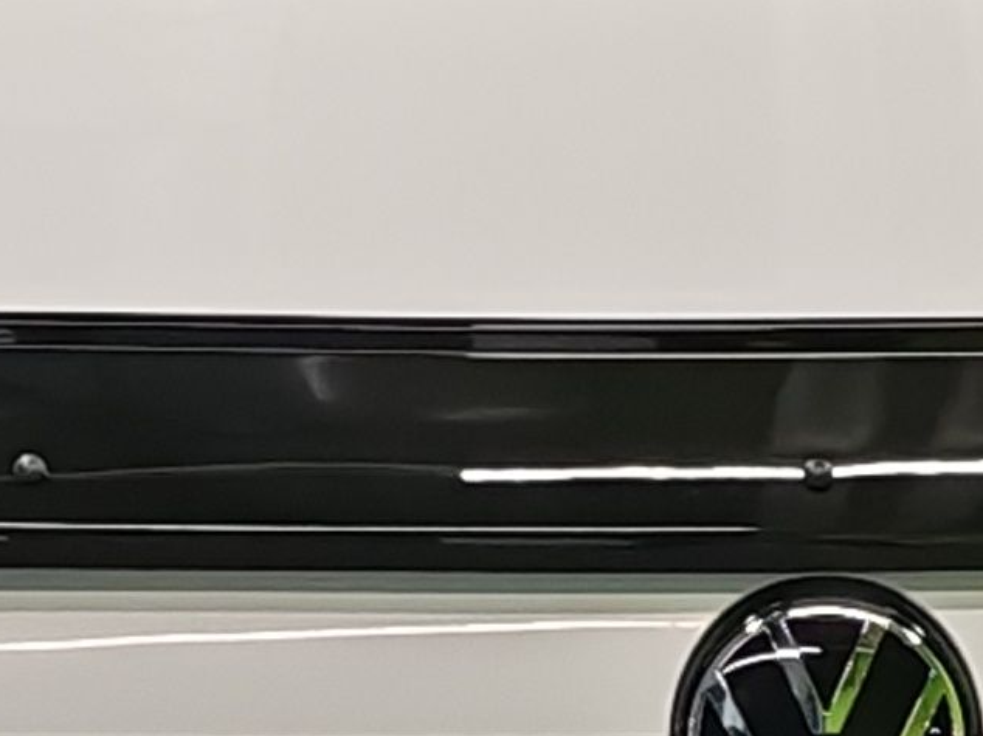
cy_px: 789
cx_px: 873
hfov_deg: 7.8
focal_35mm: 252
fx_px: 7153
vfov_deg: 5.9
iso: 320
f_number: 1.9
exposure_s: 1/100
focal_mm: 6.12
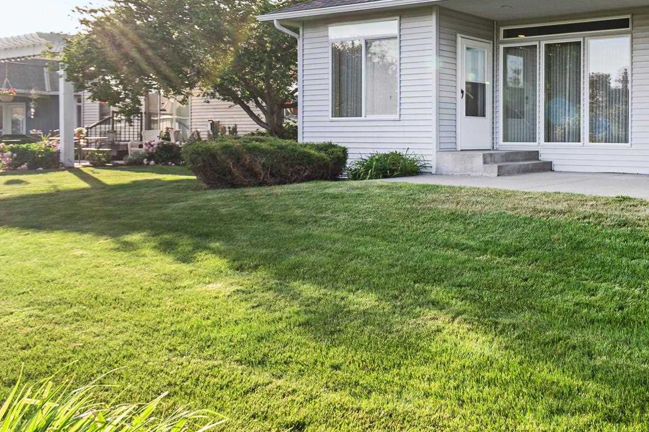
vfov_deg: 40.8
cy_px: 161
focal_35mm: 32
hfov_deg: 47.7
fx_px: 577
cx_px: 662
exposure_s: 1/25
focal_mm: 10
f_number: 8
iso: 200
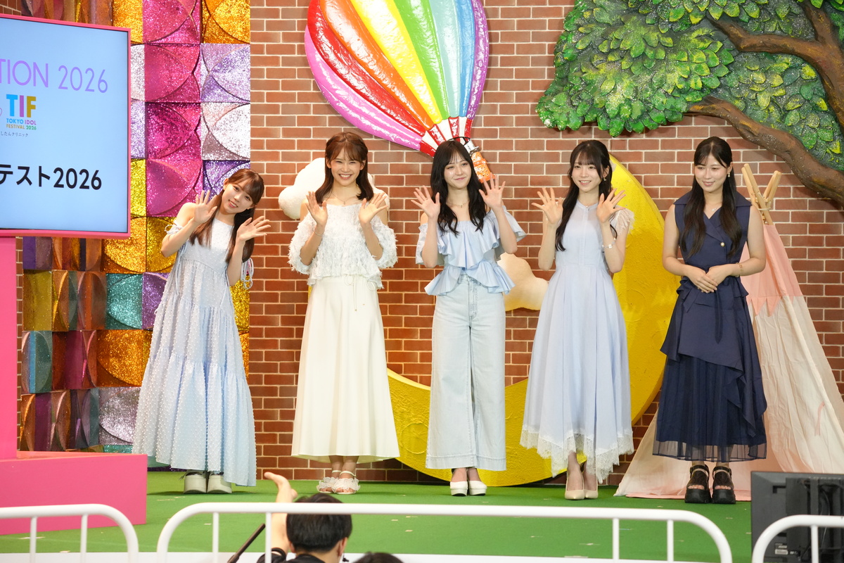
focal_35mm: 160
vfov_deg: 8.6
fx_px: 3751
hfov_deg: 12.8
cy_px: 282
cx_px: 422
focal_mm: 160
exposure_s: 1/250
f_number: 6.3
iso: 6400
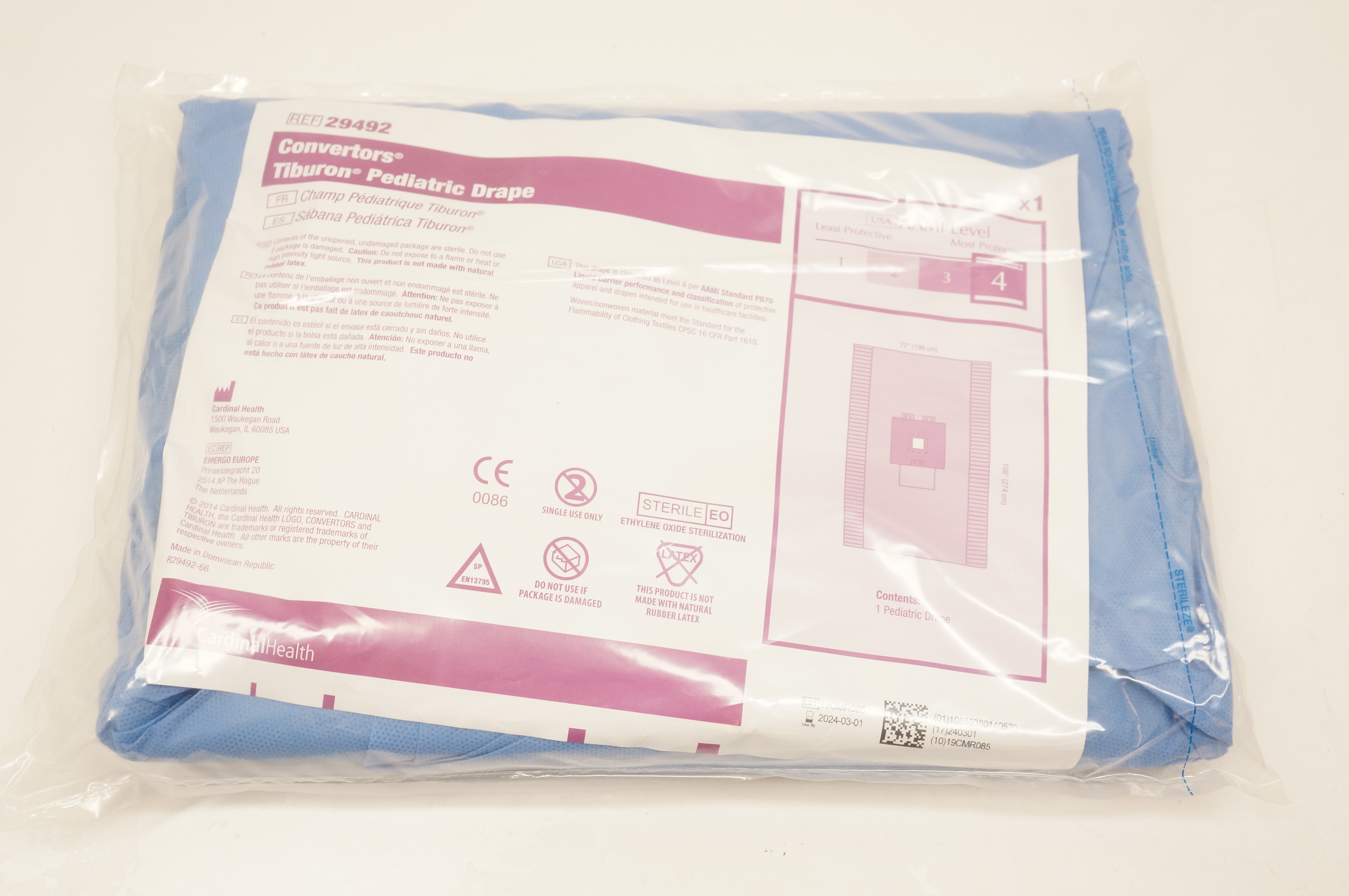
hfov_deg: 51.3
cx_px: 674
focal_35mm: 38
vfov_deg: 35.4
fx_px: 1404
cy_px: 448
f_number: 7.1
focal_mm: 25
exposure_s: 1/100
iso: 800
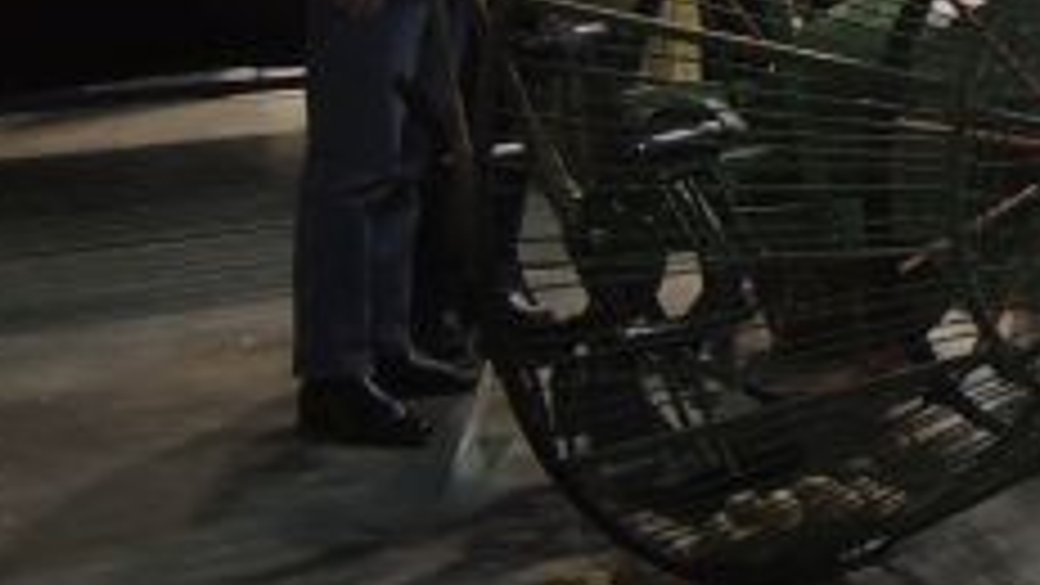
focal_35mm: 116
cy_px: -396
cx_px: 1625
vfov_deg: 10.0
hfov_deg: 16.6
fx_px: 3199
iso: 160
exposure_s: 1/30
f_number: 2.8
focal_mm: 4.3
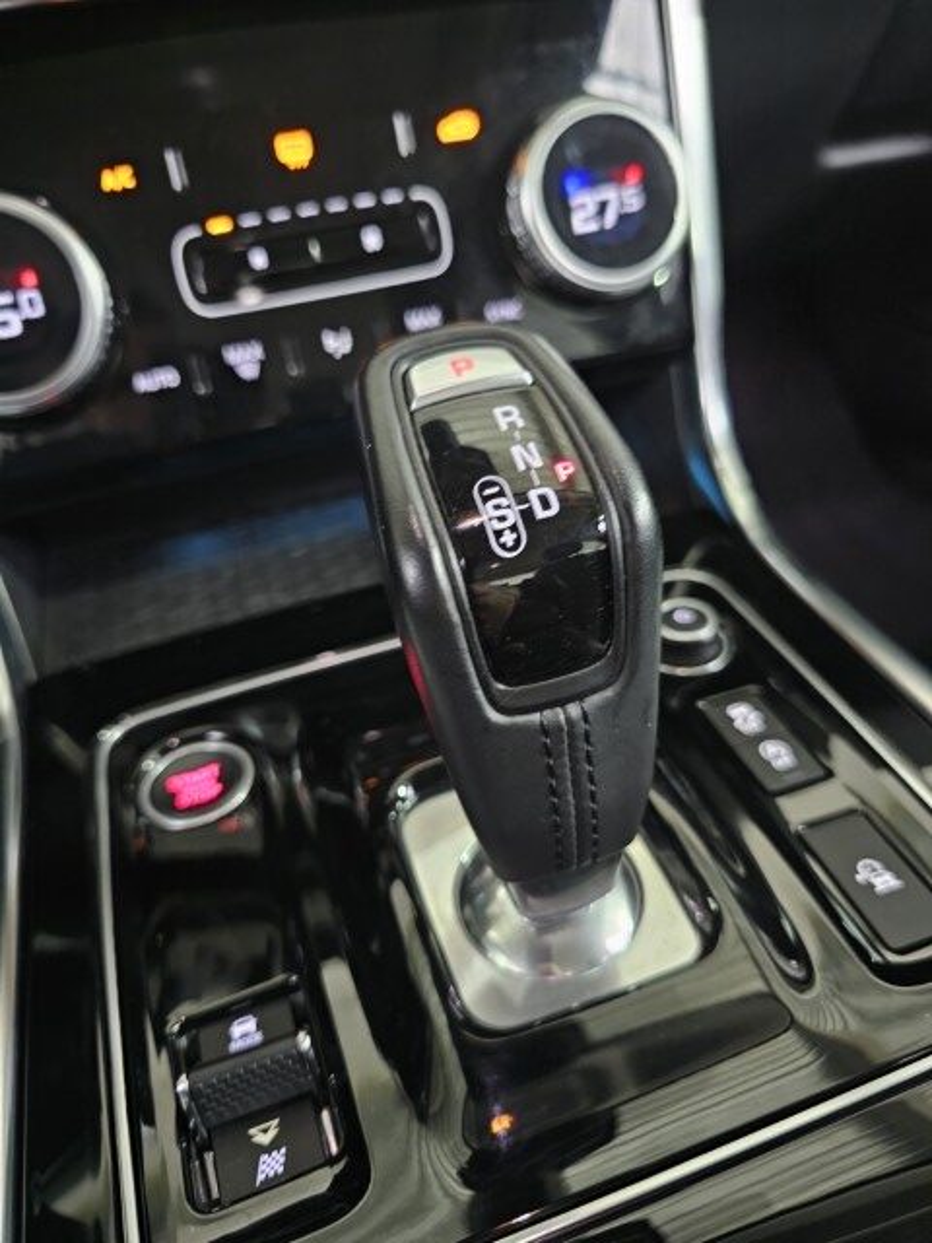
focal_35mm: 23
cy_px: 622
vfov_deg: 73.9
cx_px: 466
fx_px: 826
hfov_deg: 58.9
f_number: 1.7
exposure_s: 1/25
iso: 1000
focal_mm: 6.3
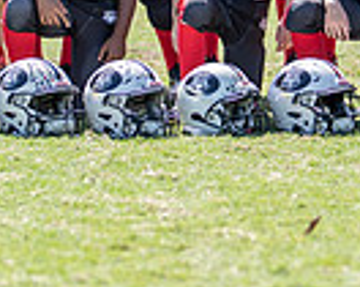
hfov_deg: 7.7
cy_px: -70
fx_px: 2647
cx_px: 361
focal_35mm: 249
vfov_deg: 6.2
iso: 100
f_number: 1.2
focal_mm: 50
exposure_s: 1/4000
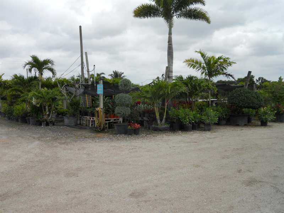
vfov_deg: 49.7
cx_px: 142
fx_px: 230
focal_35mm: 28
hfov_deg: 63.4
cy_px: 106
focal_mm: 5
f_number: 2.7
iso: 80
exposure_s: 1/800
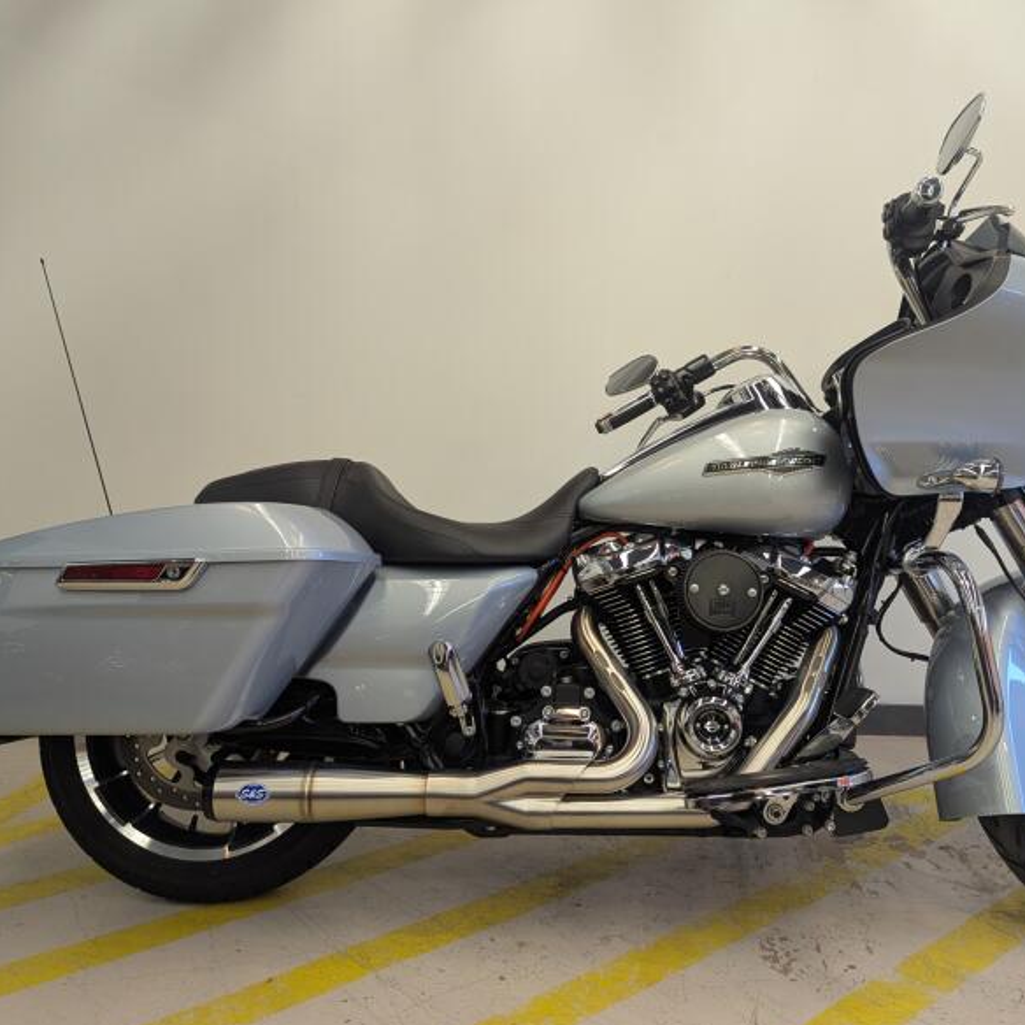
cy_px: 525
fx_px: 972
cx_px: 598
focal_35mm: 29
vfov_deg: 55.6
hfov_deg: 55.3
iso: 162
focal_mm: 6.81
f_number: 1.85
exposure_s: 1/120
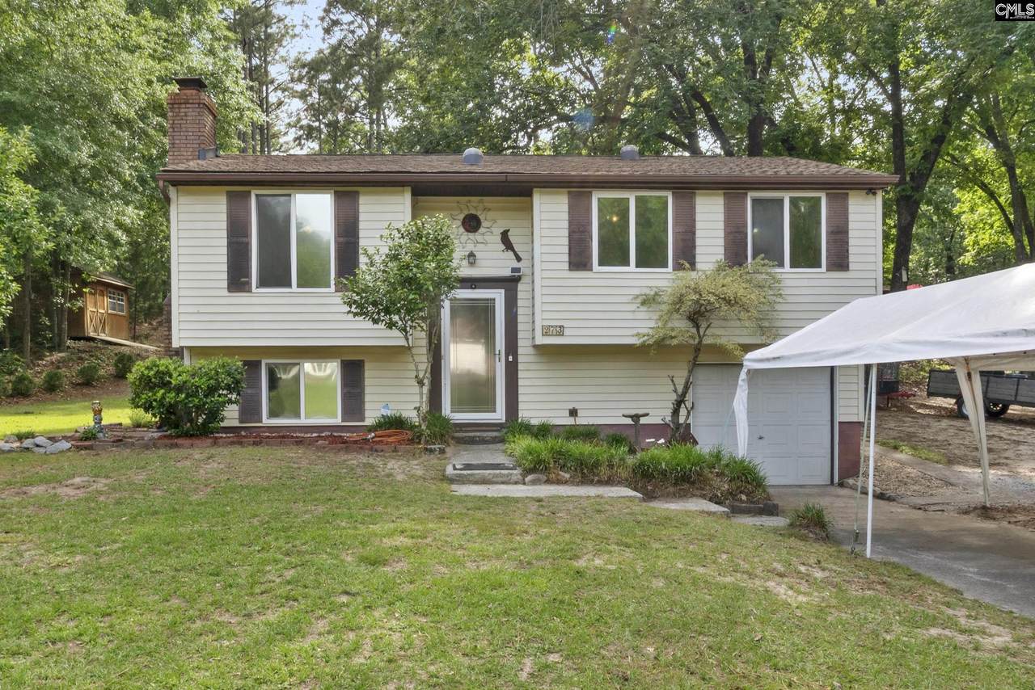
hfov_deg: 95.0
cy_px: 345
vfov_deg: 72.1
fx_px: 474
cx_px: 518
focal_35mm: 16
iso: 200
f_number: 16
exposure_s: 1/30
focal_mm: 11
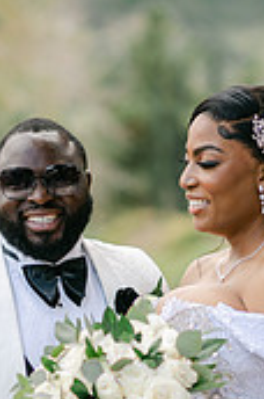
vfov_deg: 9.2
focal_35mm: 222
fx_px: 2452
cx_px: 96
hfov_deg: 6.2
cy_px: 429
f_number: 2
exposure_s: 1/1600
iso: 100
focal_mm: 85
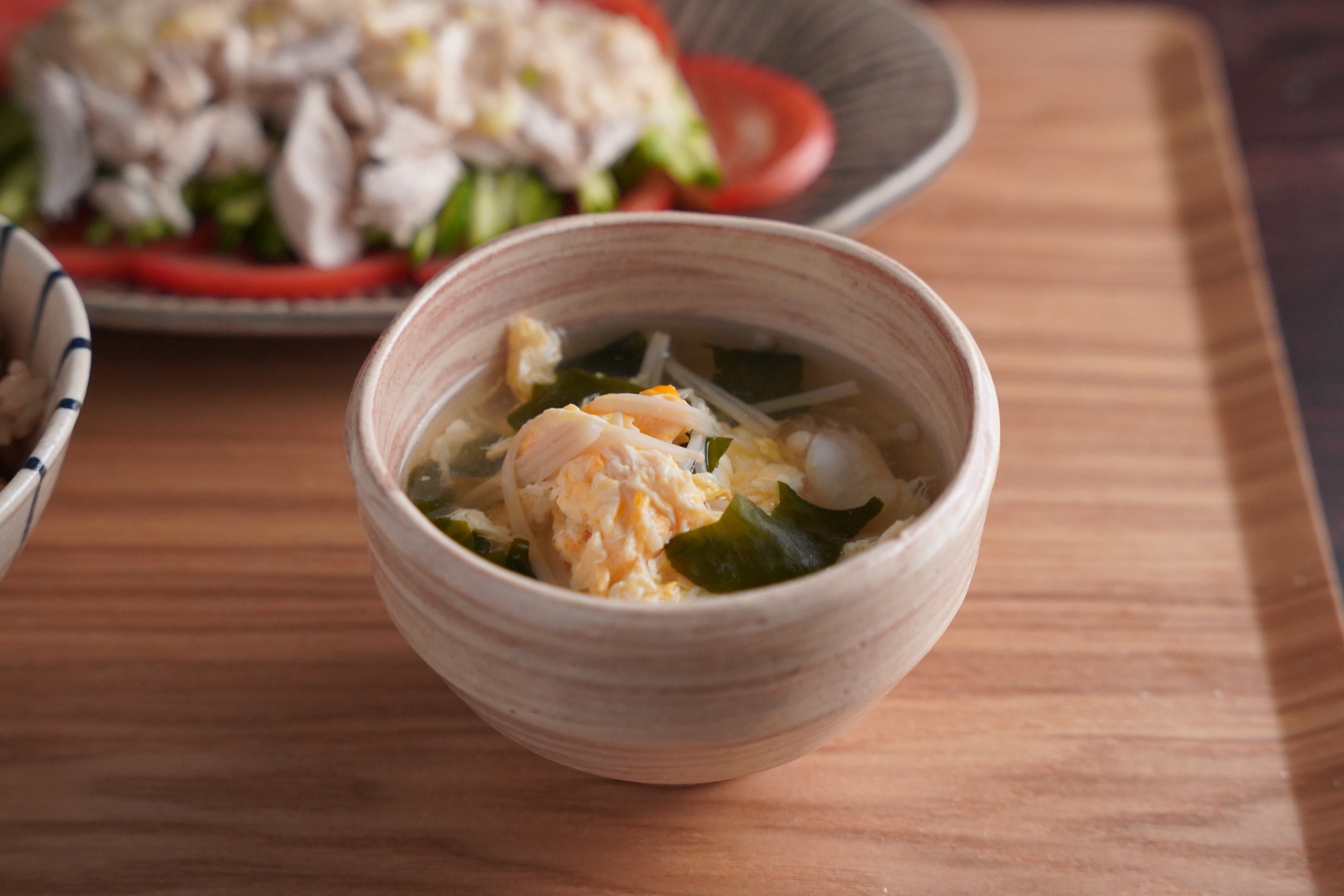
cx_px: 672
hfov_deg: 28.8
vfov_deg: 19.5
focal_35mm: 70
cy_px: 448
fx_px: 2613
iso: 6400
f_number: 5.6
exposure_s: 1/500
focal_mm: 70
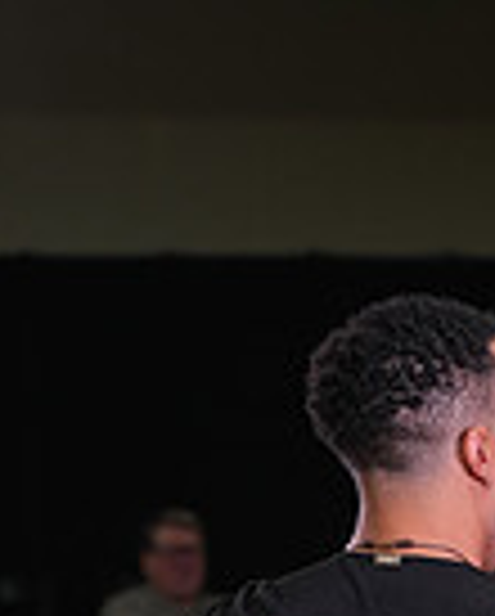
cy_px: 1156
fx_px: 6742
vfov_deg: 5.2
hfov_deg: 4.2
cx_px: 686
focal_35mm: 369
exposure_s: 1/60
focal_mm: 93
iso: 500
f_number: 4
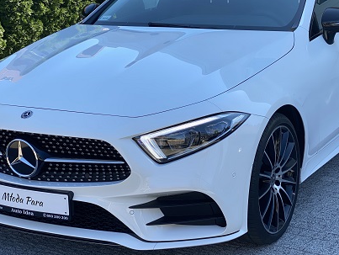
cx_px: 169
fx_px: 765
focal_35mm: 78
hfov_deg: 25.0
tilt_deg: -9.3
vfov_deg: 18.9
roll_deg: -0.5
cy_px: 102
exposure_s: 1/558
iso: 20
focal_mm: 6
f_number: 2
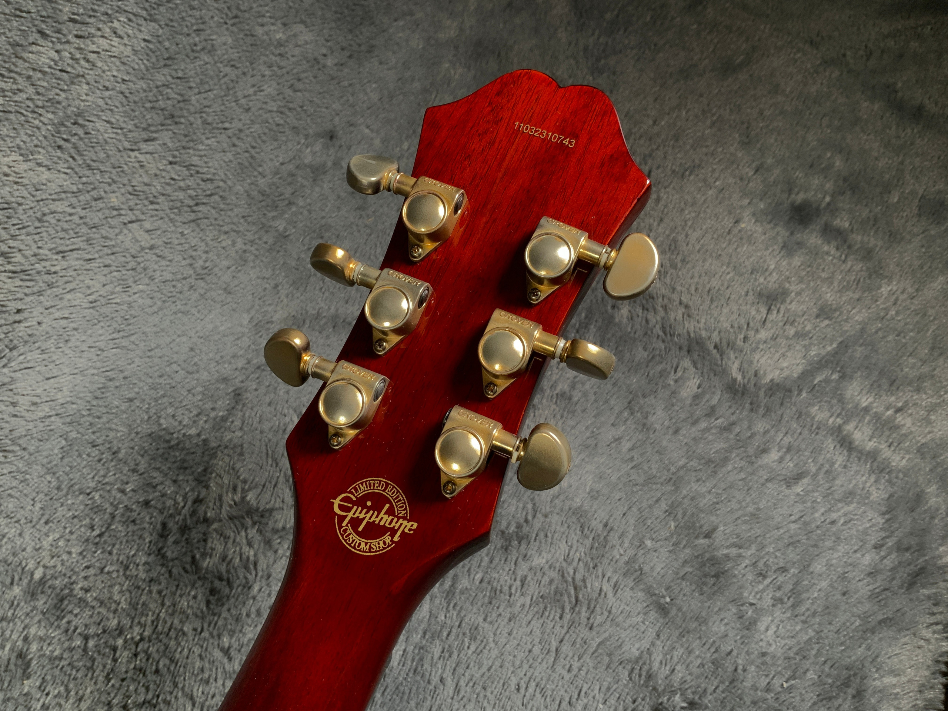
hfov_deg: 61.7
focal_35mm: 29
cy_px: 356
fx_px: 794
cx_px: 474
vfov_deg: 48.2
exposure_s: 1/104
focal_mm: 3
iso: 40
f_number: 1.8
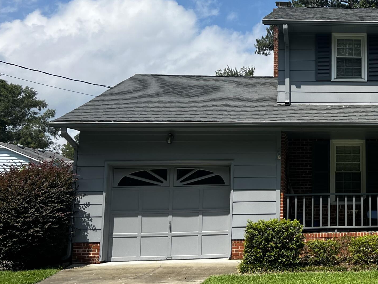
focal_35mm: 55
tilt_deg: +8.8
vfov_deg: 26.5
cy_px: 116
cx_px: 372
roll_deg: +0.3
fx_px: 601
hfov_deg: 32.3
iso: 50
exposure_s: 1/3968
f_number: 1.5
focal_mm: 5.7
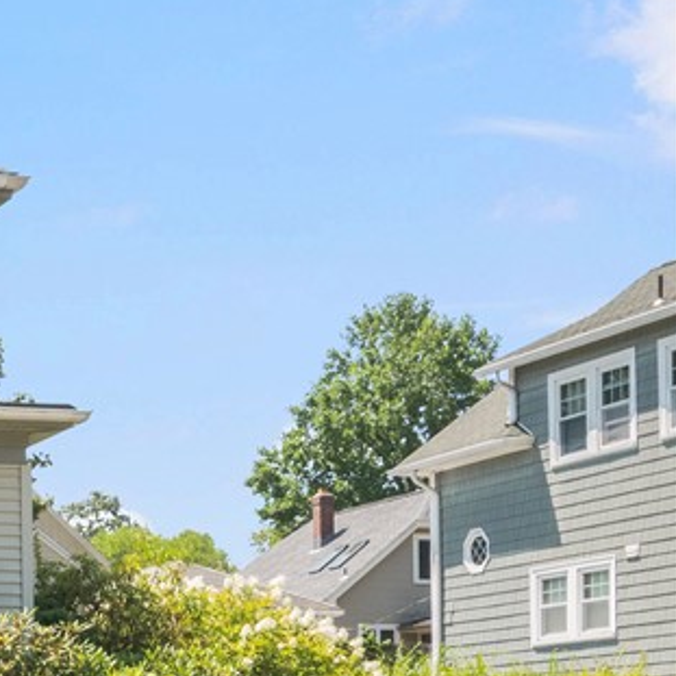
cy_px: 385
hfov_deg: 15.5
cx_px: -502
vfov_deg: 17.7
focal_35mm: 98
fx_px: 2165
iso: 400
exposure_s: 1/125
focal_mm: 22
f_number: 14
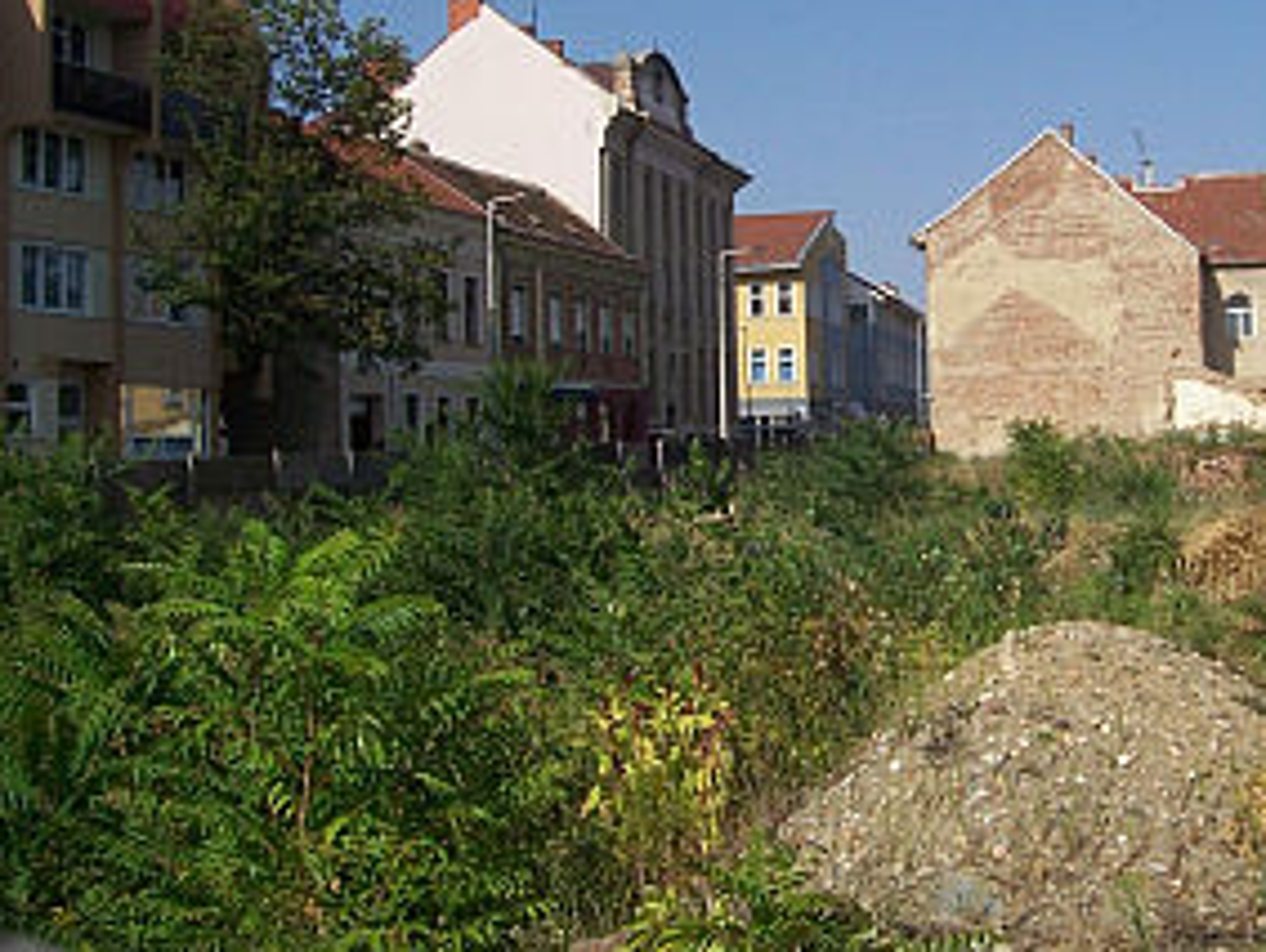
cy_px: 322
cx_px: 989
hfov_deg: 34.5
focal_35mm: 54
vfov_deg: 26.9
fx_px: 1977
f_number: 5.6
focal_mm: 5.6
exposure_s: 1/750
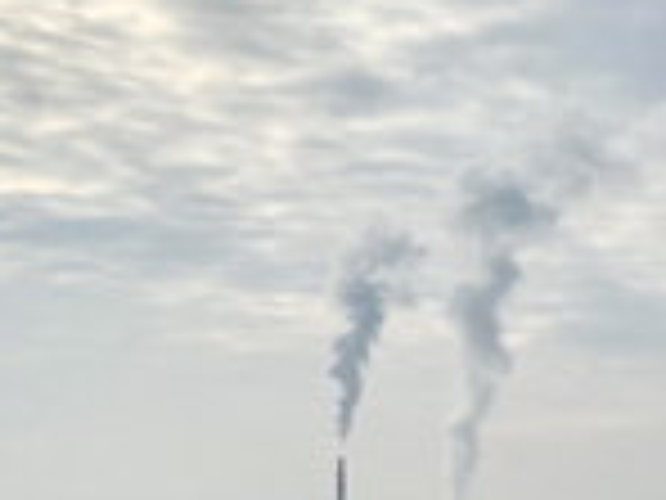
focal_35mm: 97
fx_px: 1866
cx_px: 598
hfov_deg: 19.9
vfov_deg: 15.1
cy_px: 441
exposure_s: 1/4367
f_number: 1.8
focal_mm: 3.99
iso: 20
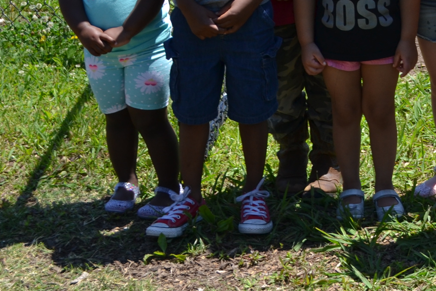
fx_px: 1356
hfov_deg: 17.2
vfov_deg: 11.8
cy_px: -126
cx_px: 556
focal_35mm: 112
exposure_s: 1/200
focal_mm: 26
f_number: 7.1
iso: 100
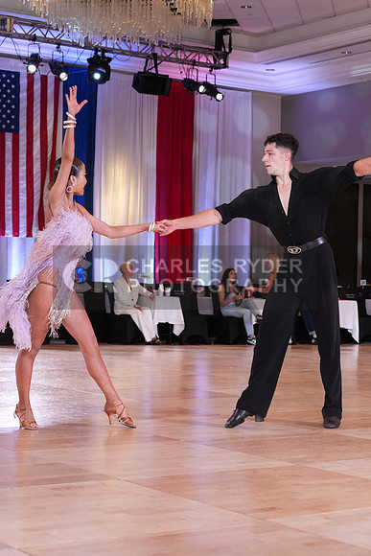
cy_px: 278
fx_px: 1097
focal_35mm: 71
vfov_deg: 28.4
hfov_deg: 19.2
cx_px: 186
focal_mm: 71
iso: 2500
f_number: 5.6
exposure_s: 1/200
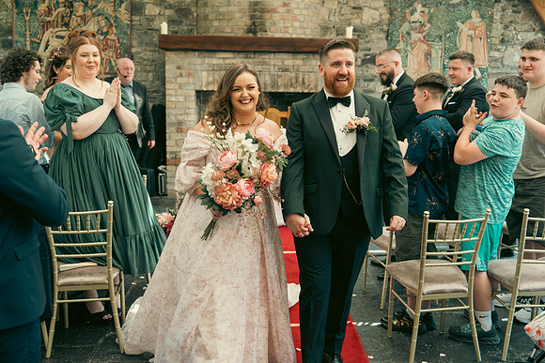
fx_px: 636
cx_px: 272
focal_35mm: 42
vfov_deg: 31.9
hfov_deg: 46.4
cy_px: 182
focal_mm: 42
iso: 500
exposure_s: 1/200
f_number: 3.5
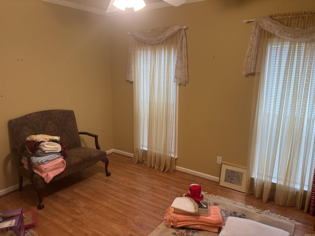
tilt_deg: -11.3
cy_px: 118
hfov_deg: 67.3
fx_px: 237
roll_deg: -0.1
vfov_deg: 53.1
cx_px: 158
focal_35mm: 26
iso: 100
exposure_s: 1/60
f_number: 1.6
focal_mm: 5.96
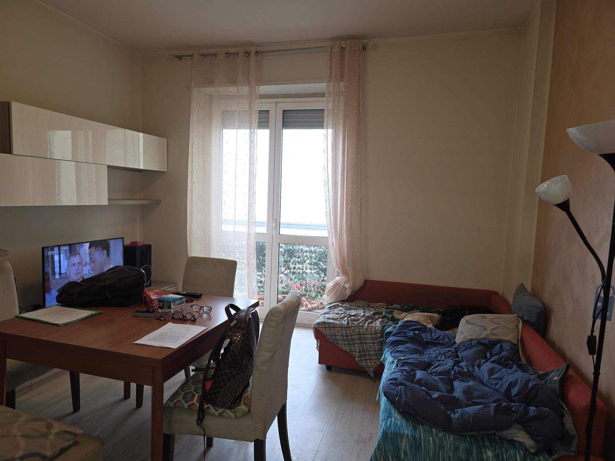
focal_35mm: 23
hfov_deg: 73.9
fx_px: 409
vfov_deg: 58.9
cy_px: 230
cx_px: 308
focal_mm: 6.3
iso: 100
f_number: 1.7
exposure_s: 1/31.1
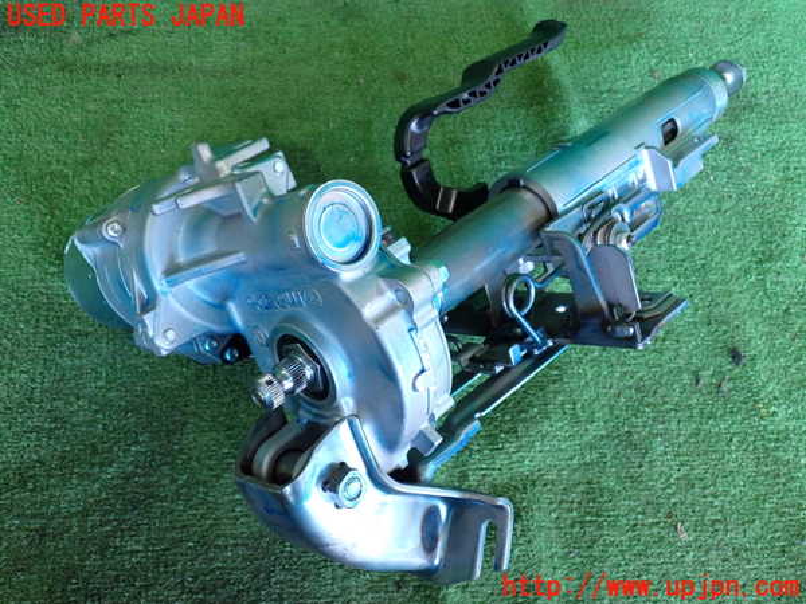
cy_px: 302
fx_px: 885
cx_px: 403
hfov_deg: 49.0
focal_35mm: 38
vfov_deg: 37.7
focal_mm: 6.83
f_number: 2.7
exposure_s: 1/125
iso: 640
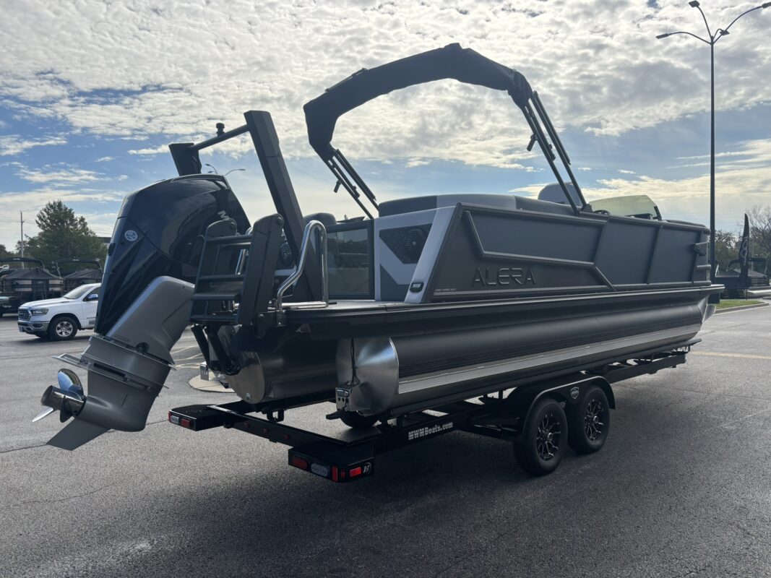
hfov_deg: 67.3
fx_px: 579
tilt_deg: -3.1
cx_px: 386
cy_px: 289
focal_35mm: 26
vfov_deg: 53.1
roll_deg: +0.2
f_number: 1.6
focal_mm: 5.96
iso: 50
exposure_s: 1/5348
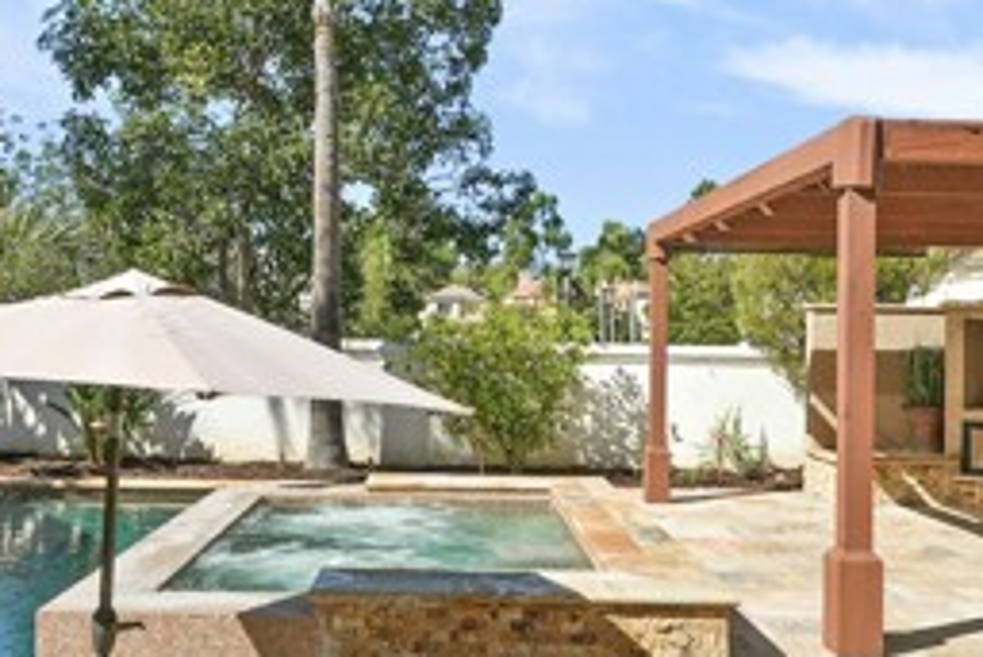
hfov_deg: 47.0
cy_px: 332
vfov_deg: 32.5
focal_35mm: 41
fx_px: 1127
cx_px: 438
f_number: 8
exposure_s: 1/125
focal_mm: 16.5
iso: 100
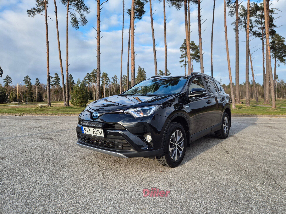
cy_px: 107
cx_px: 143
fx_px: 190
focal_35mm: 23
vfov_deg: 58.9
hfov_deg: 73.9
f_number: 1.8
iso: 25
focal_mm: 5.4
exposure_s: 1/447
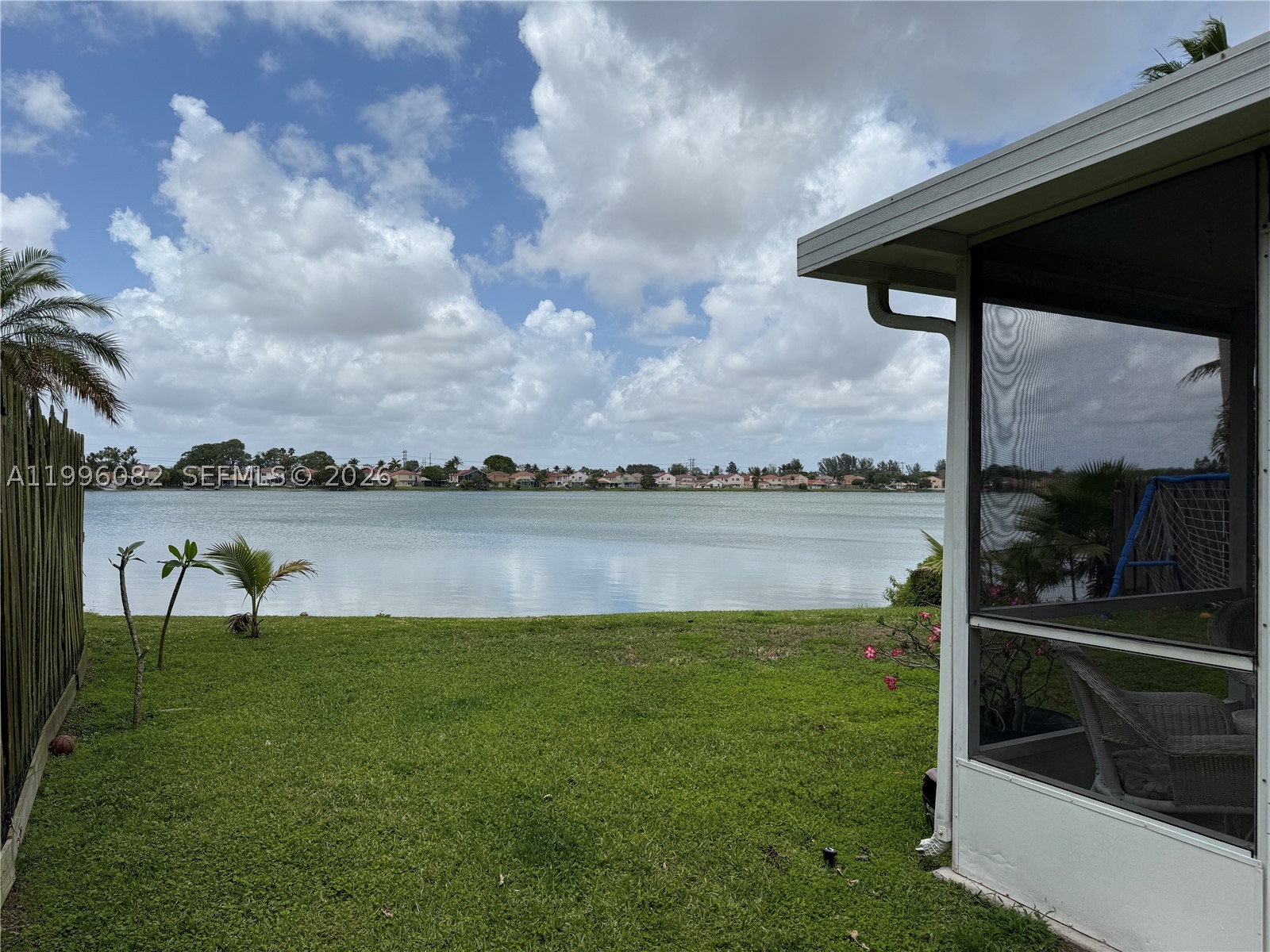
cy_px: 476
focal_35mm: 24
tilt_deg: +0.4
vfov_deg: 56.8
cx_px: 635
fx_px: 881
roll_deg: -0.8
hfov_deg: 71.6
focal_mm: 6.76
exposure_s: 1/9091
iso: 80
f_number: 1.78
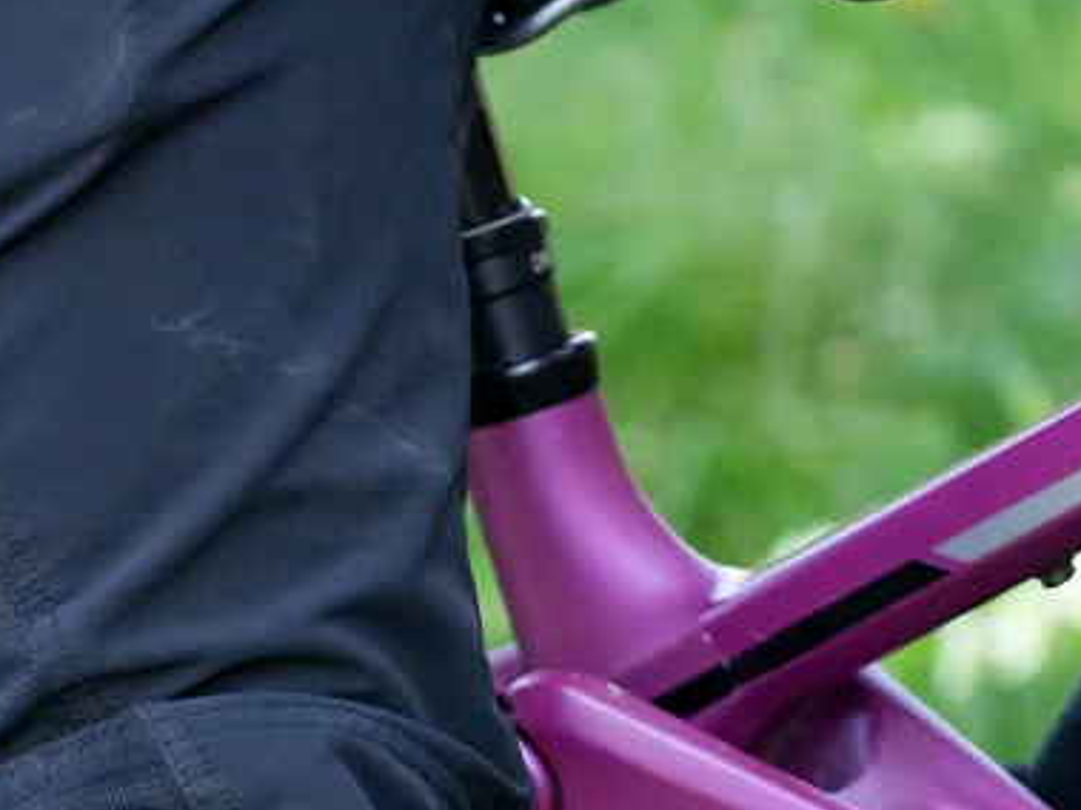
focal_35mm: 402
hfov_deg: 4.9
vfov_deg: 3.7
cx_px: 60
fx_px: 12550
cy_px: 1175
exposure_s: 1/1250
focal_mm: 132
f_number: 4
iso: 4000
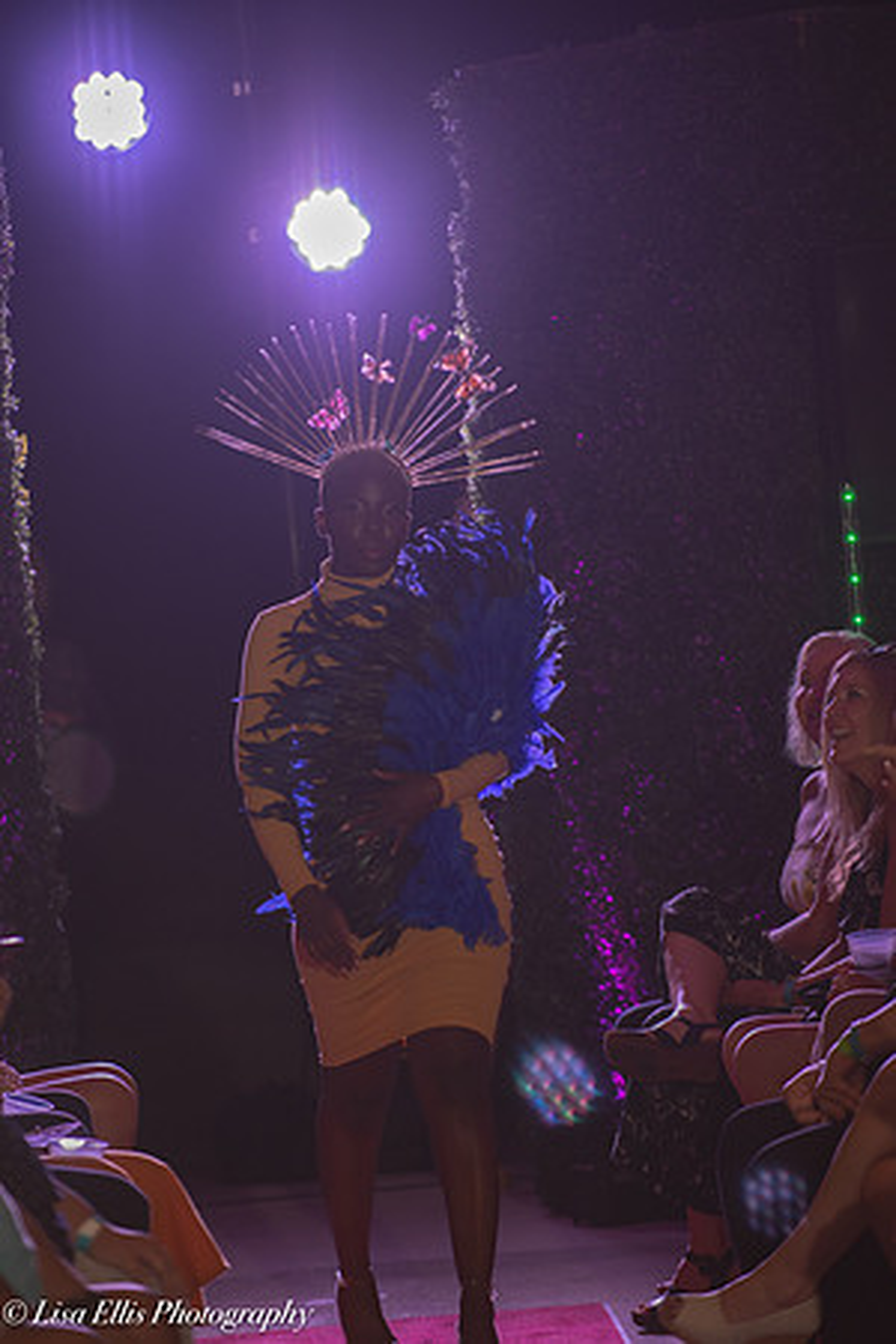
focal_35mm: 240
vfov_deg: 8.6
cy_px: 672
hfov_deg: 5.7
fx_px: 8959
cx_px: 448
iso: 800
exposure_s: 1/250
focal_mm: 200
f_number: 4.5
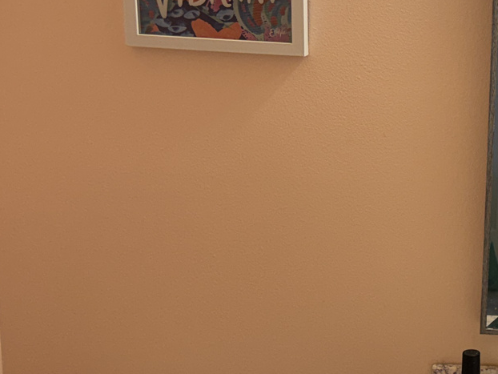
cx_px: 556
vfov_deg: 18.7
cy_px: 175
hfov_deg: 23.1
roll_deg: -2.1
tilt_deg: -13.0
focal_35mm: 79
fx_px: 1137
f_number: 1.78
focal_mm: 6.76
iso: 100
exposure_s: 1/120
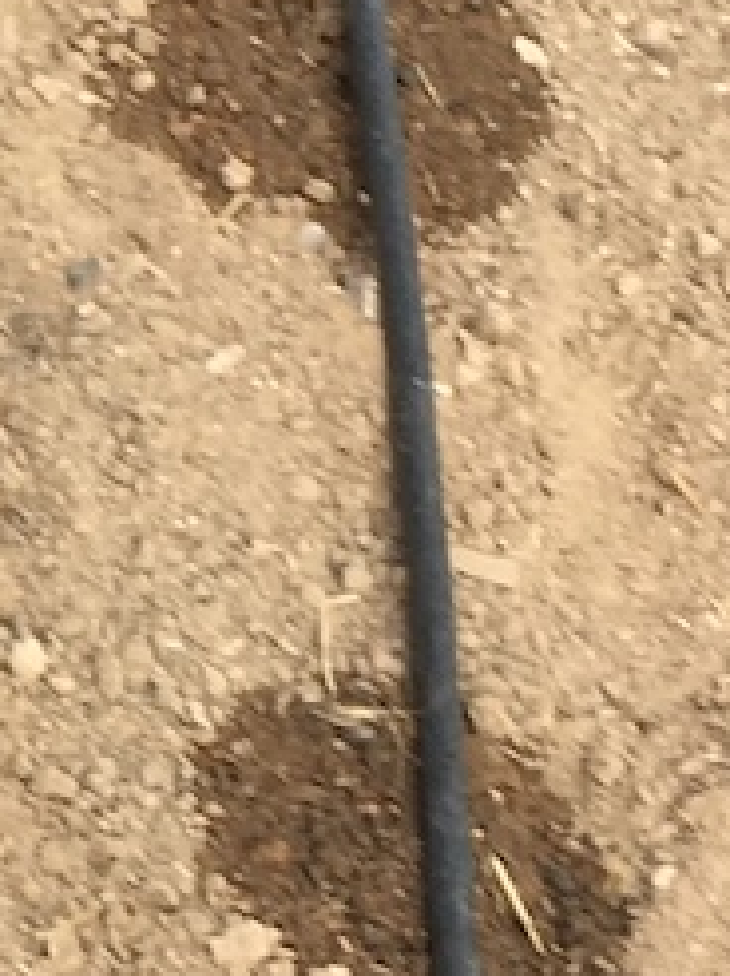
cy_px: 250
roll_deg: -5.7
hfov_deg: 7.5
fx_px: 4986
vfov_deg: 11.2
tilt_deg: -41.1
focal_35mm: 177
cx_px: -1299
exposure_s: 1/370
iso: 25
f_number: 2.2
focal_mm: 4.15
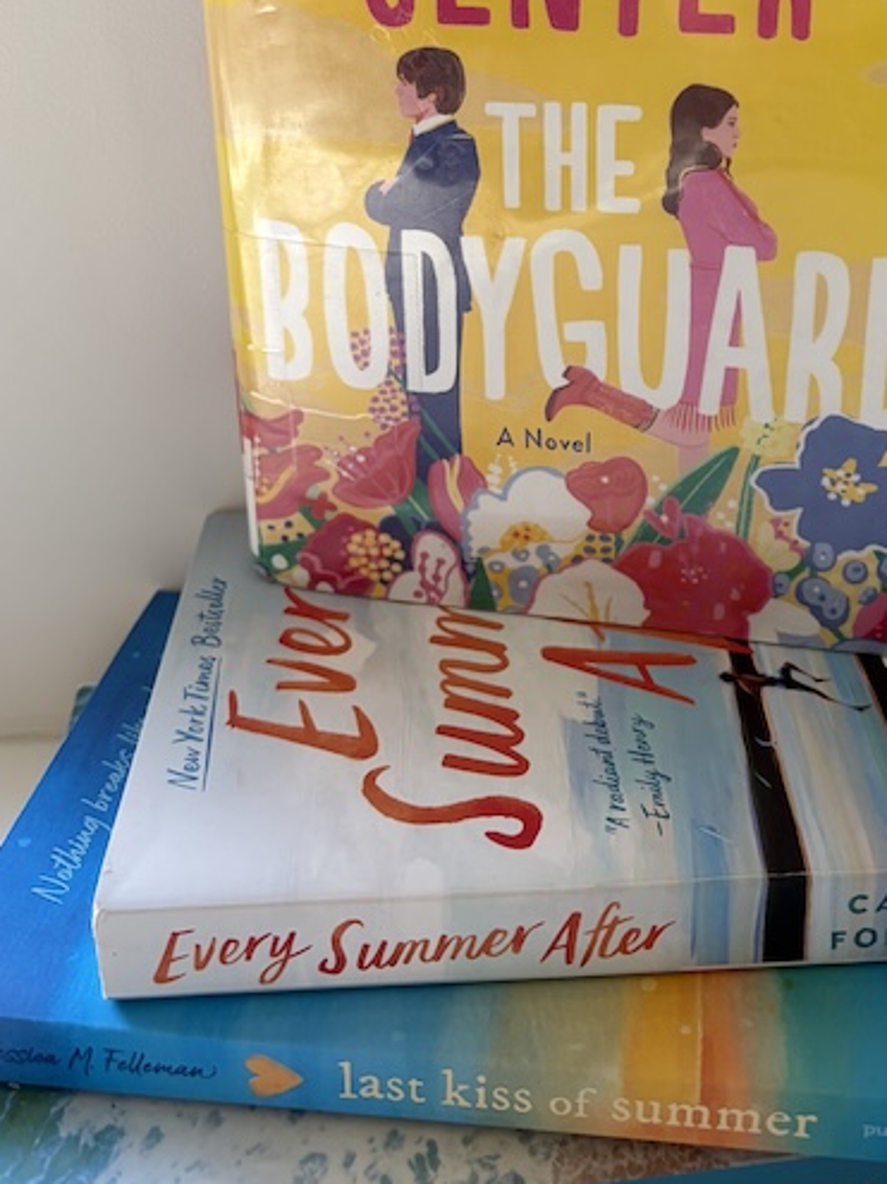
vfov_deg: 43.5
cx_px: 557
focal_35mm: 42
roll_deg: +0.2
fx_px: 1436
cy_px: 313
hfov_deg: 34.2
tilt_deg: -24.3
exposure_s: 1/79
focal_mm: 5.96
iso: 125
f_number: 1.6
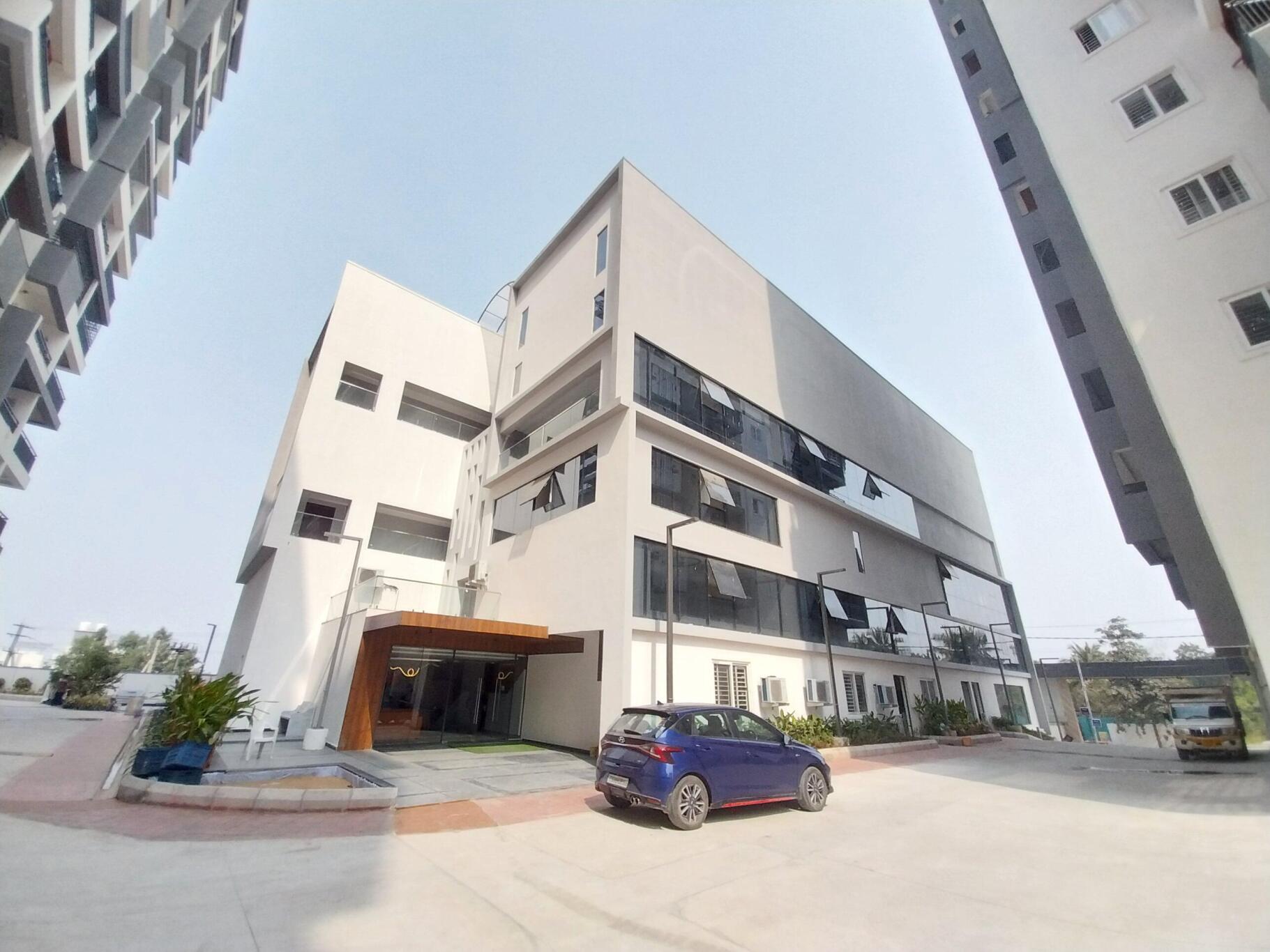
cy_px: 476
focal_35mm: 13
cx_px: 635
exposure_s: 1/659
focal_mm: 1.3
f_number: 2.2
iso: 64
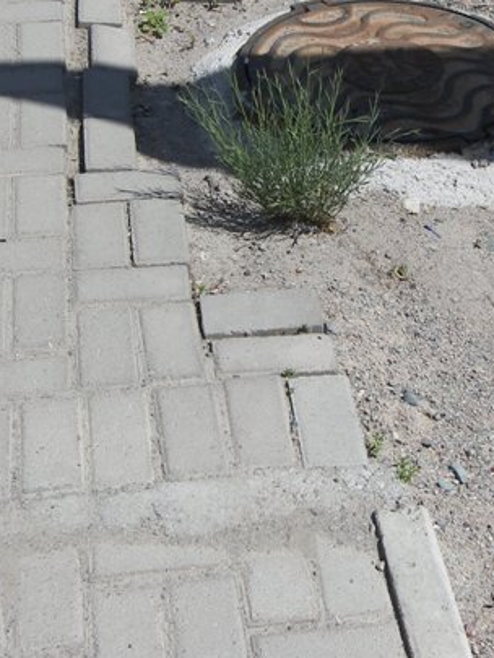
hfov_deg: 19.6
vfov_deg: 25.8
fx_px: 1426
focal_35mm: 75
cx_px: 335
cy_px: 200
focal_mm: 8
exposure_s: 1/1250
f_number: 3.2
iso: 50
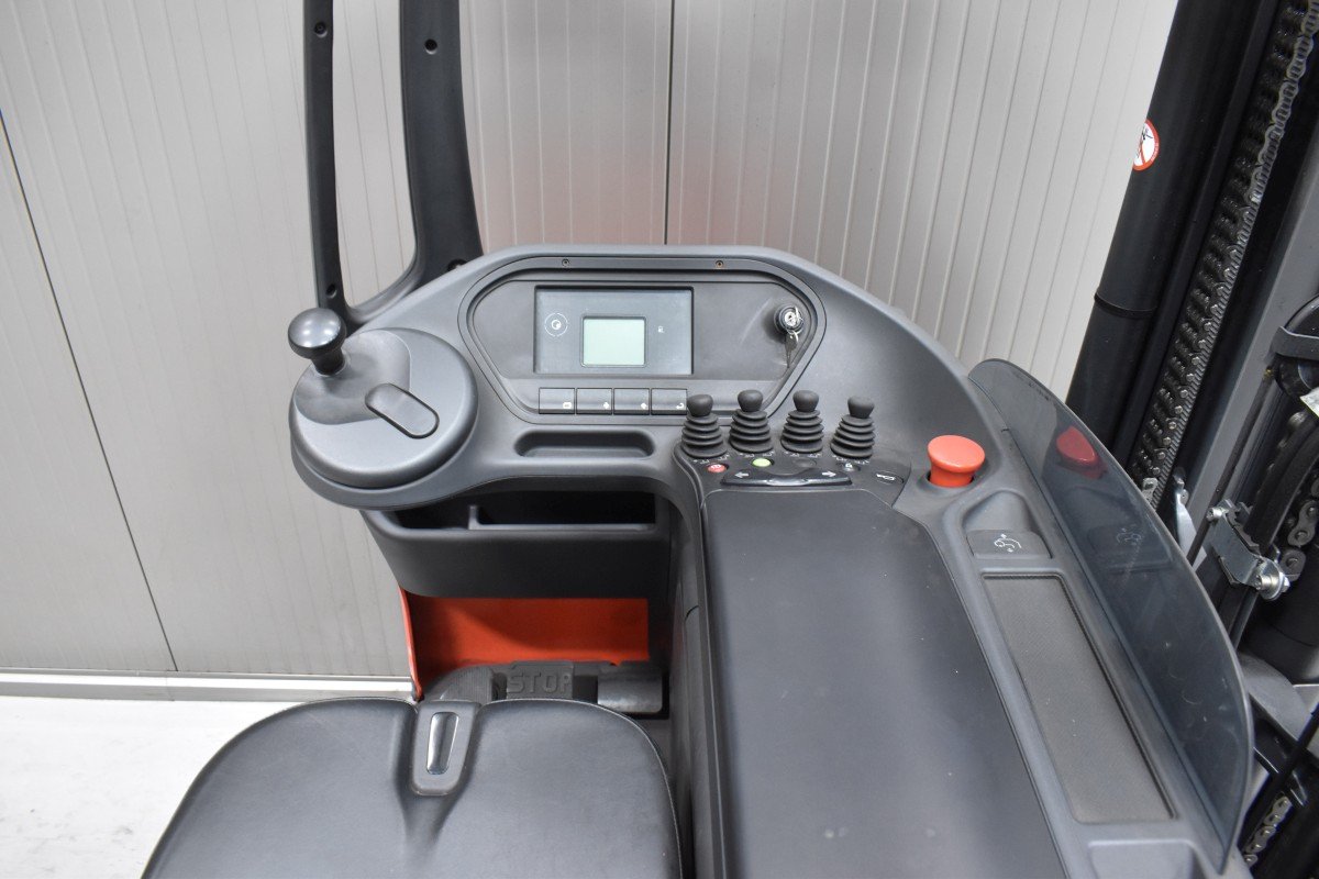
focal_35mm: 27
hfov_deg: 67.4
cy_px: 440
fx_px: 989
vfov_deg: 47.9
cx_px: 660
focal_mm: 18
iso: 1600
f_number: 5.6
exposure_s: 1/15
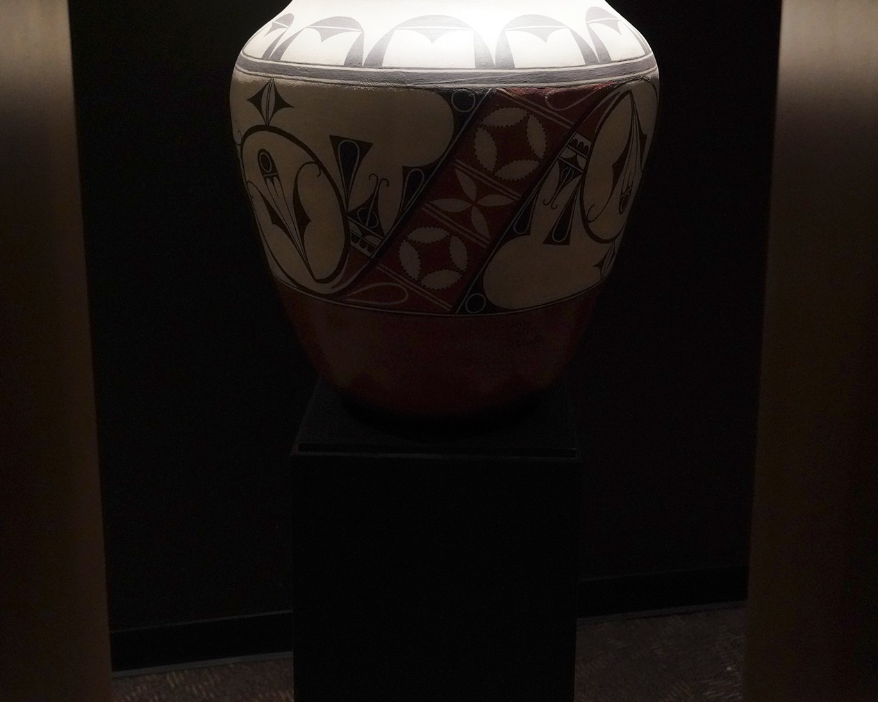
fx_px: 1351
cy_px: 262
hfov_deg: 36.0
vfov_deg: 29.0
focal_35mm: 52
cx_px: 440
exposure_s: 1/100
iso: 6400
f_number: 5
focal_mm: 35
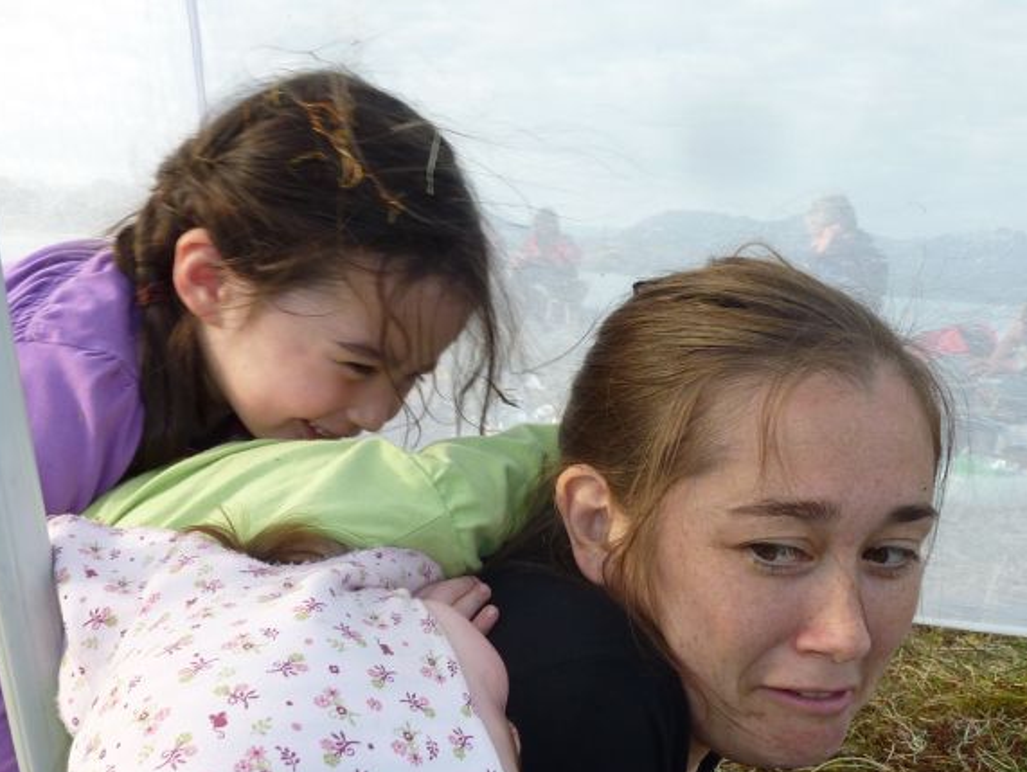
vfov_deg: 40.2
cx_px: 509
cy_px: 525
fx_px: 1039
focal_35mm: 35
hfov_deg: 52.6
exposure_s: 1/200
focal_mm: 4.1
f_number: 4
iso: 100
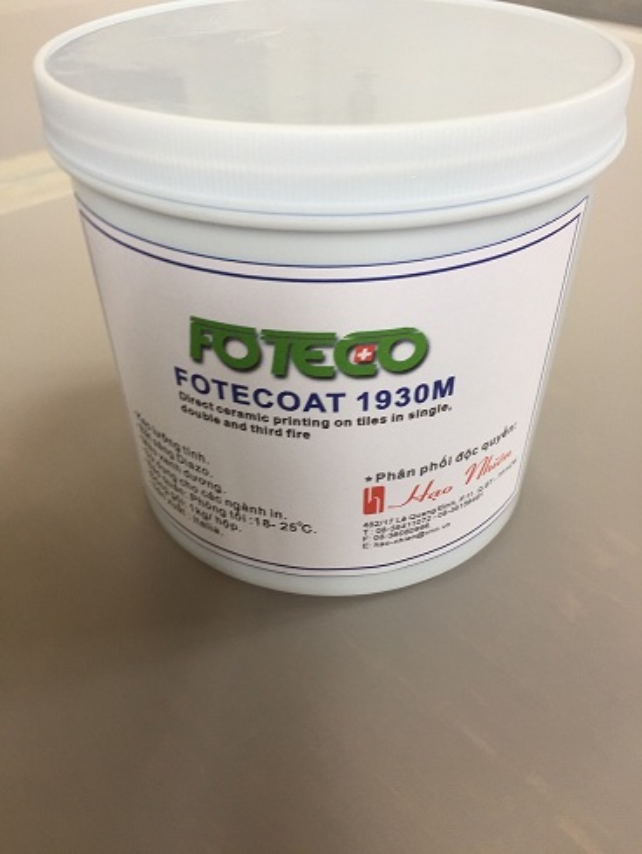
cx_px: 321
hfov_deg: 48.3
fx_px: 717
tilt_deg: -39.8
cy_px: 427
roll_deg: -0.3
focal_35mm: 29
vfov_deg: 61.6
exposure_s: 1/60
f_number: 2.2
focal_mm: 4.15
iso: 40
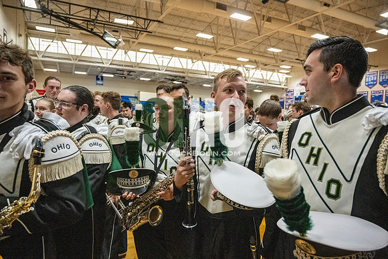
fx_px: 259
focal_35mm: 24
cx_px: 194
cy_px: 130
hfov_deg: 73.7
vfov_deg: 53.2
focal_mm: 24
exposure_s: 1/800
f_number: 4
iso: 12800
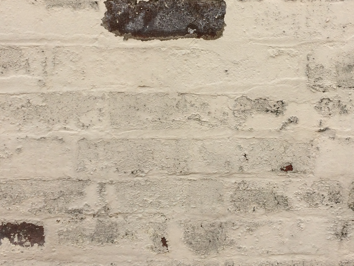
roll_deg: -0.7
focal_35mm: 48
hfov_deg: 39.6
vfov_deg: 30.0
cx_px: 192
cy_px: 87
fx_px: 491
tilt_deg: -15.5
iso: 32
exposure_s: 1/1520
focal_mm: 4.15
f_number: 2.2
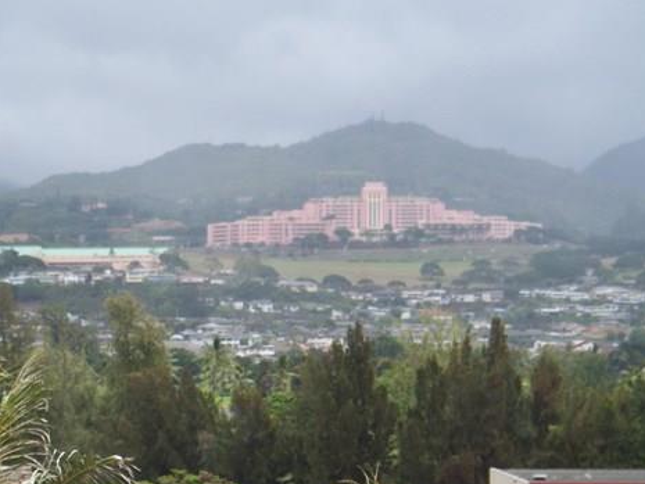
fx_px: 3001
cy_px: 254
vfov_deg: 9.2
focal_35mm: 161
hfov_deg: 12.3
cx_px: 286
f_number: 4.4
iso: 50
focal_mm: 19.2
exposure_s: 1/200
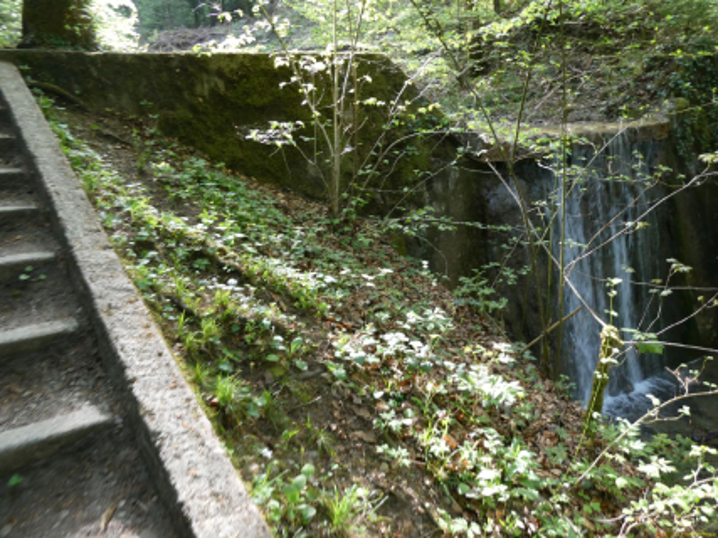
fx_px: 498
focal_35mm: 24
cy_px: 269
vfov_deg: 56.8
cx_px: 359
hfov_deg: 71.6
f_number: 3.3
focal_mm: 4.3
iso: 160
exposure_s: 1/60
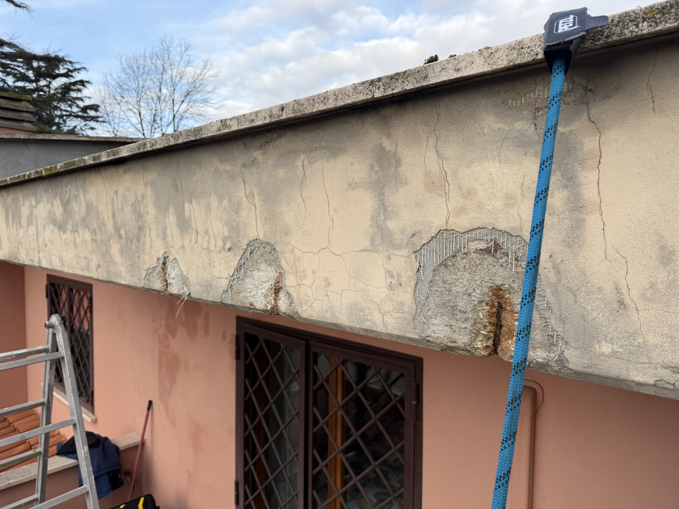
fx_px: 471
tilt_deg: -2.4
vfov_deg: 56.8
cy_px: 254
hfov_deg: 71.6
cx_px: 340
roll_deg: -0.7
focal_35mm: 24
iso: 80
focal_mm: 6.76
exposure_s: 1/931
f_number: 1.78
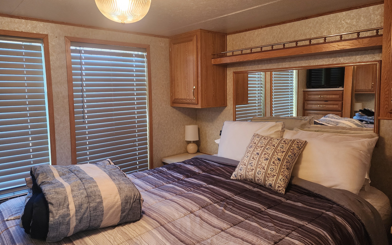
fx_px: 278
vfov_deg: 47.6
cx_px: 186
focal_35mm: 26
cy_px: 114
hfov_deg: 70.4
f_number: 1.8
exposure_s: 1/120
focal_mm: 6.4
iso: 320
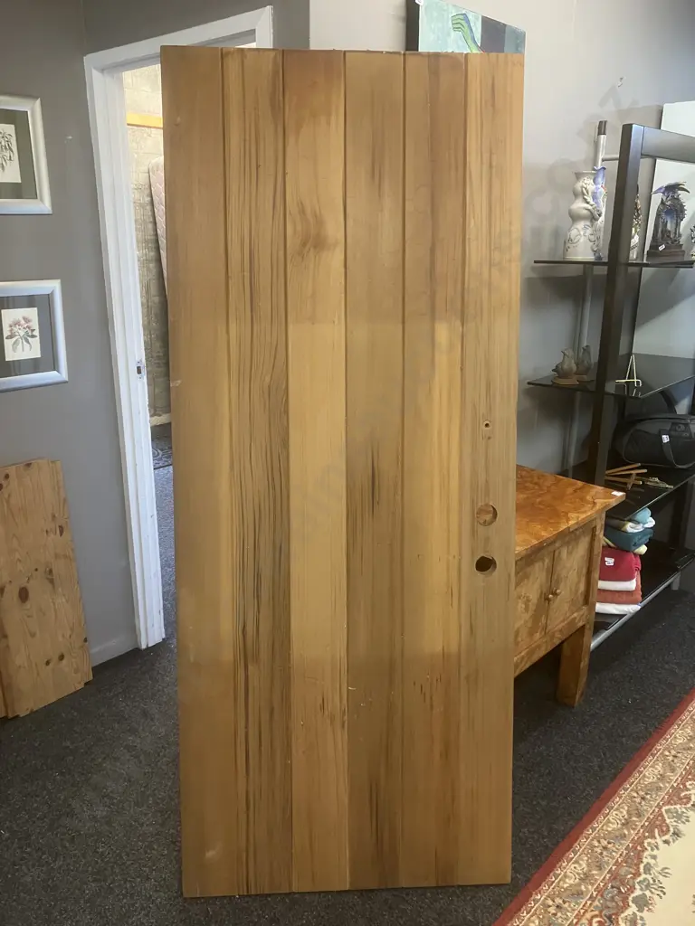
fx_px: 750
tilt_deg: -16.9
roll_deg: -1.7
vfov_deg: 63.4
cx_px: 348
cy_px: 463
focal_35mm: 28
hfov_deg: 49.7
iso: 200
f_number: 1.8
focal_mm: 3.99
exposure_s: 1/50
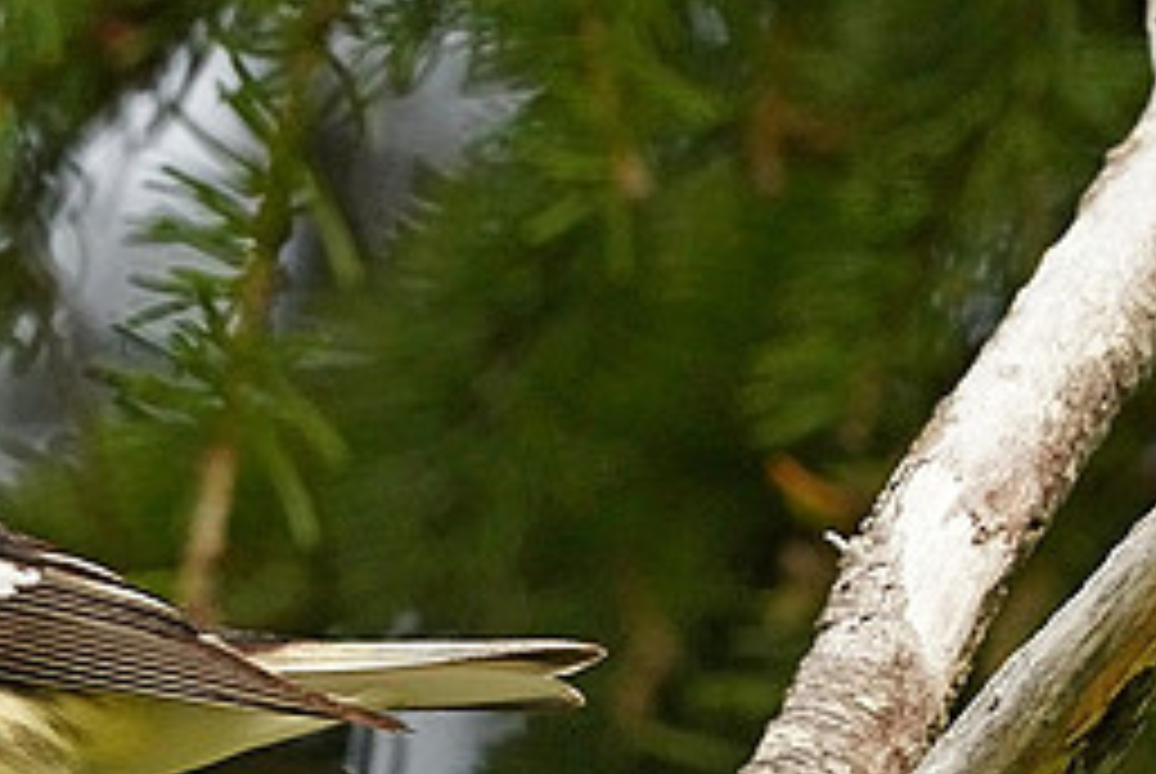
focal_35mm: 2465
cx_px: -9
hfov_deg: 0.8
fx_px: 79243
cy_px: 709
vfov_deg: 0.6
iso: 6400
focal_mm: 1094
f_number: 22
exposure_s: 1/400
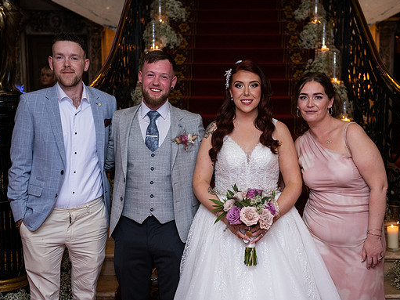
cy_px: 150
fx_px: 693
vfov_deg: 24.4
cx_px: 222
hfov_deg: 32.2
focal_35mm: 60
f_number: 3.5
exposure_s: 1/160
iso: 800
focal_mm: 55
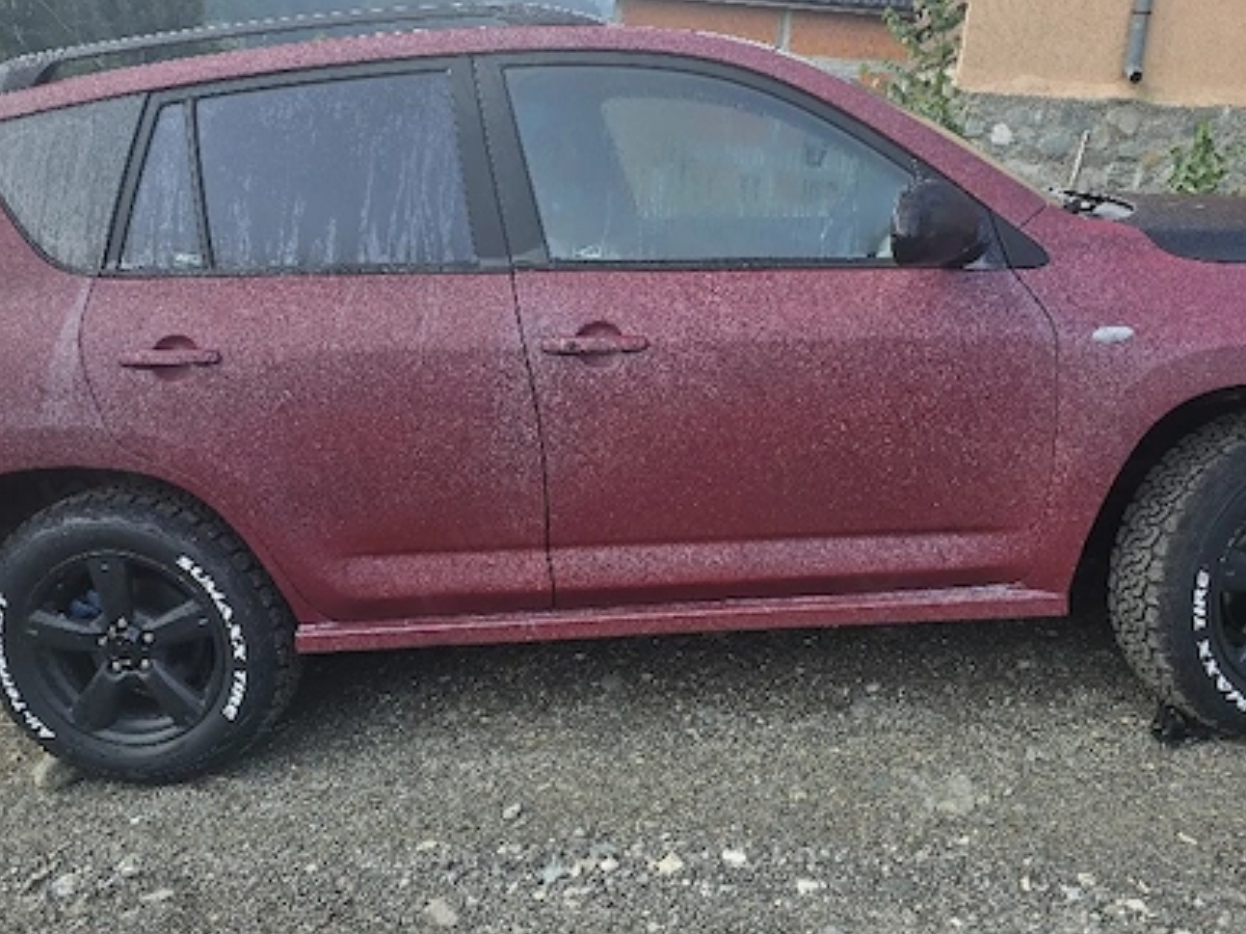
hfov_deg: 56.7
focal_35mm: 32
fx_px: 1152
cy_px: 474
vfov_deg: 44.1
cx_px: 700
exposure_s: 1/182
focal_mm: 6.3
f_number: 1.7
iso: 25
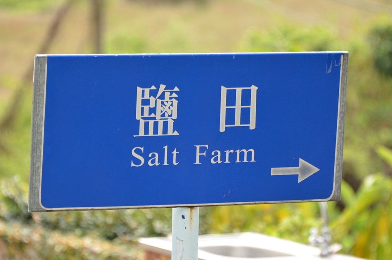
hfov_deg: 6.9
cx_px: 196
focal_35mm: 300
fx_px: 3260
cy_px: 130
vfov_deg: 4.6
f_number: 5.6
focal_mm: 200
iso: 500
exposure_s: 1/250
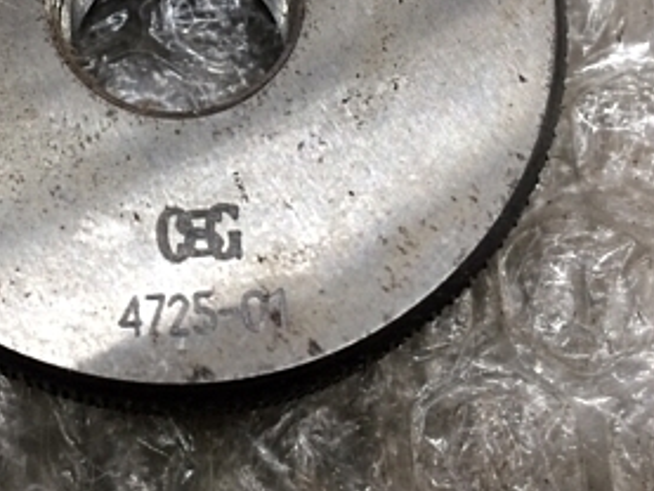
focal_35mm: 67
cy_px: 5
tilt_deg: -68.3
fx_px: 1266
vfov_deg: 21.2
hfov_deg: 28.6
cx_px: 175
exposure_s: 1/30
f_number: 2.2
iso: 64
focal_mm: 4.15
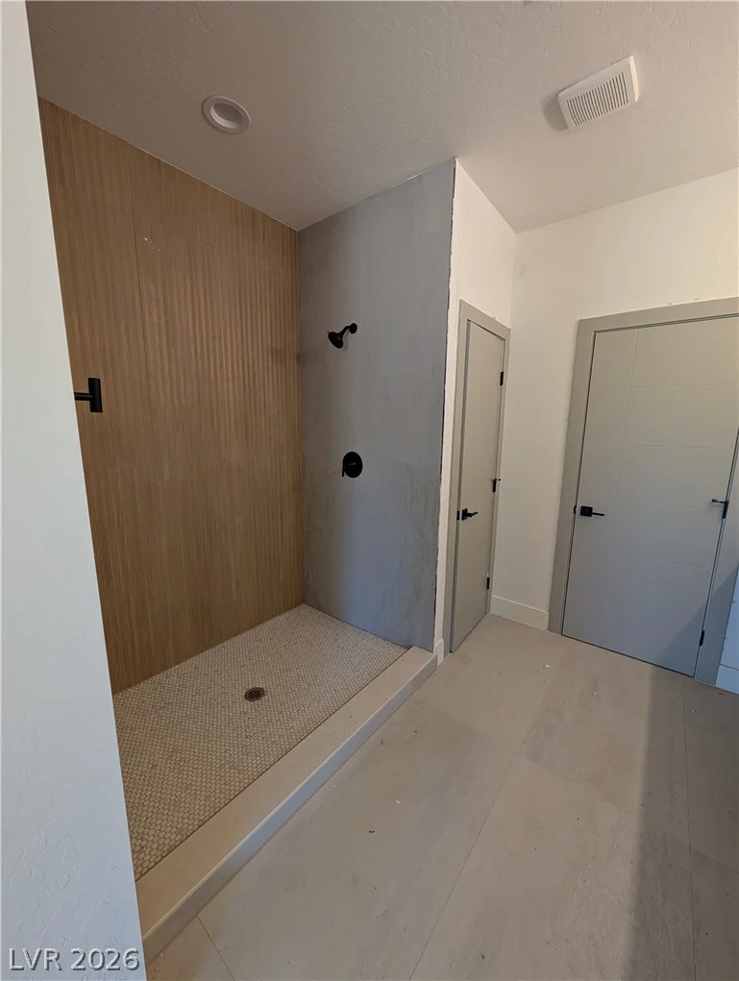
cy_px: 490
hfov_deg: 94.7
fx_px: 341
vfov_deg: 110.4
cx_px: 370
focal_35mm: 12
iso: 186
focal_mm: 2.02
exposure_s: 1/120
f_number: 1.7
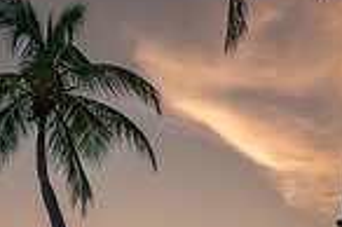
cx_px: 253
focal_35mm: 74
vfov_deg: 18.4
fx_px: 702
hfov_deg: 27.0
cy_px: 117
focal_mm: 24
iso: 400
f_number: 11
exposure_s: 1/160
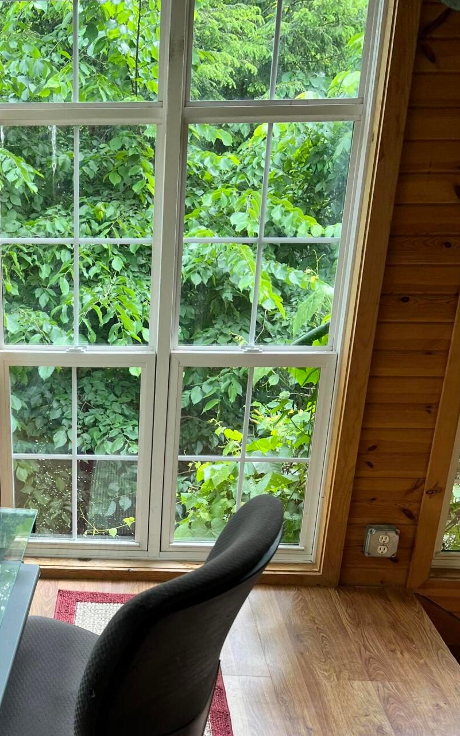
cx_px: 76
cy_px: 545
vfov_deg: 44.8
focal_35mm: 43
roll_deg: +1.6
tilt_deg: -26.1
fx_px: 863
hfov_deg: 29.0
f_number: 1.5
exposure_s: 1/144
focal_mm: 5.7
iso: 32
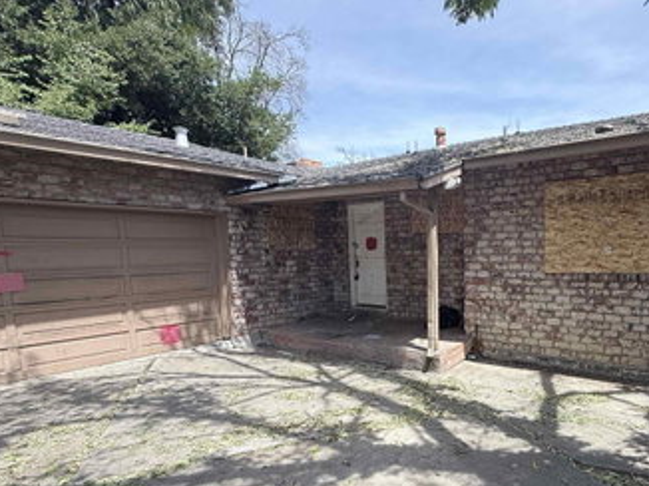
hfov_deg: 72.5
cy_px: 301
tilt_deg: -5.6
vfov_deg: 60.3
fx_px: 412
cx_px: 466
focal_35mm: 22
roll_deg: +0.8
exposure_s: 1/888
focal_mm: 2.22
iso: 64
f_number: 2.2
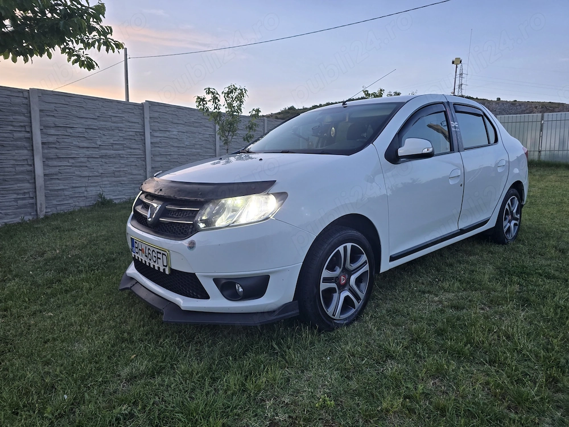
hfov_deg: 73.9
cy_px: 214
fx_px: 378
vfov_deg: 58.9
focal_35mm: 23
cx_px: 284
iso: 80
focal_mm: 6.3
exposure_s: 1/180
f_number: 1.7
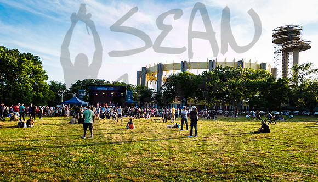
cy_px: 106
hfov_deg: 73.6
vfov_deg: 46.1
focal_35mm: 25
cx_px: 159
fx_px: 212
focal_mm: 24
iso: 1000
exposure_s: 1/2000
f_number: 4.5
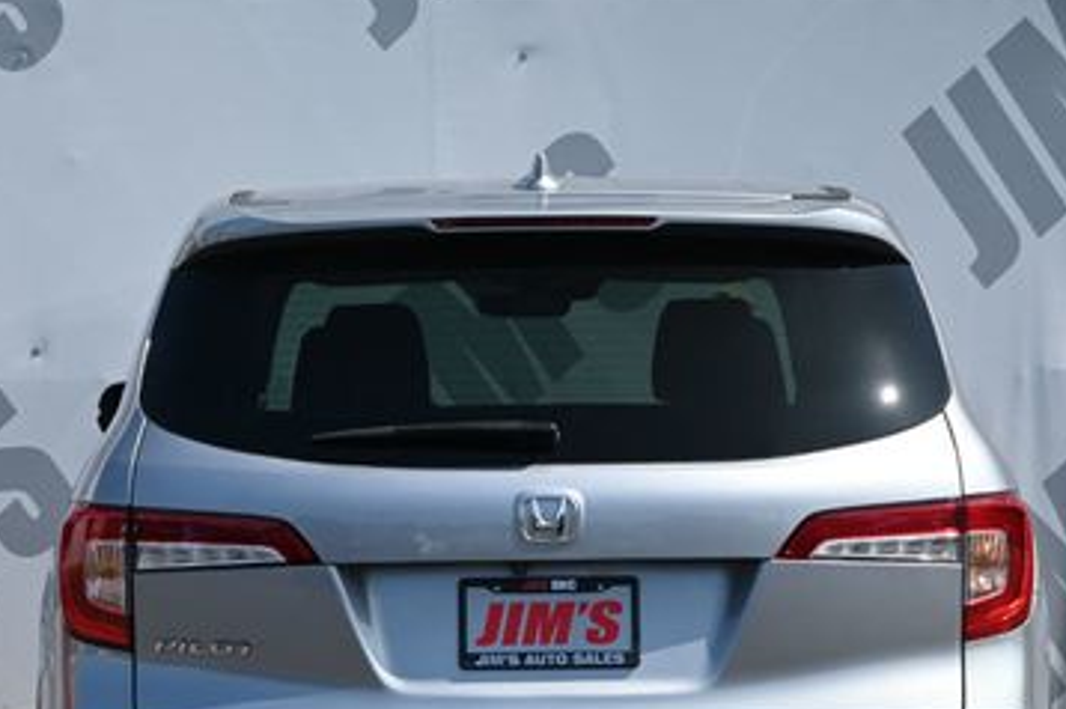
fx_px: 3251
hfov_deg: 18.6
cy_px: 566
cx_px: 551
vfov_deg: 12.4
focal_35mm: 110
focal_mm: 41
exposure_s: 1/250
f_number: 5.6
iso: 110
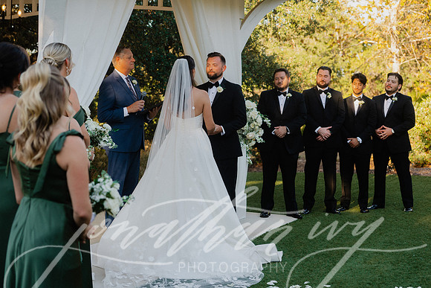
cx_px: 216
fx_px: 838
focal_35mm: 70
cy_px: 144
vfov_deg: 19.5
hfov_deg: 28.8
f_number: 4
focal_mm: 70
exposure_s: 1/250
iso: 200
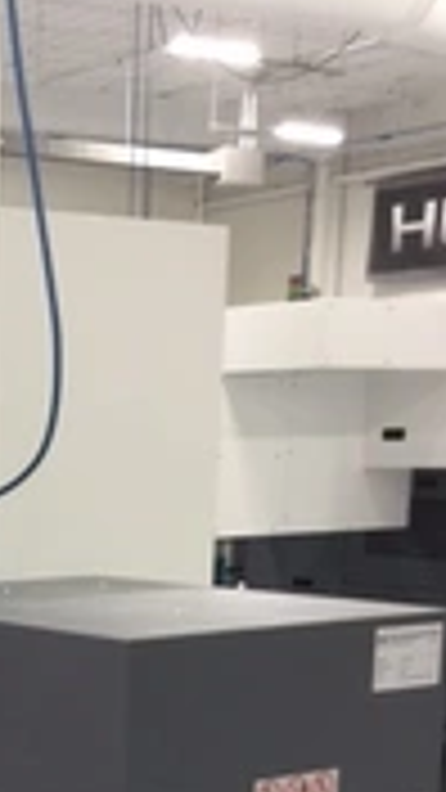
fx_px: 1514
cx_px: -167
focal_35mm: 72
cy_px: 765
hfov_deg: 15.8
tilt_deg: -13.3
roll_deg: +0.6
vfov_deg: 27.9
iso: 50
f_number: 2.2
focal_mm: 4.15
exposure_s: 1/15
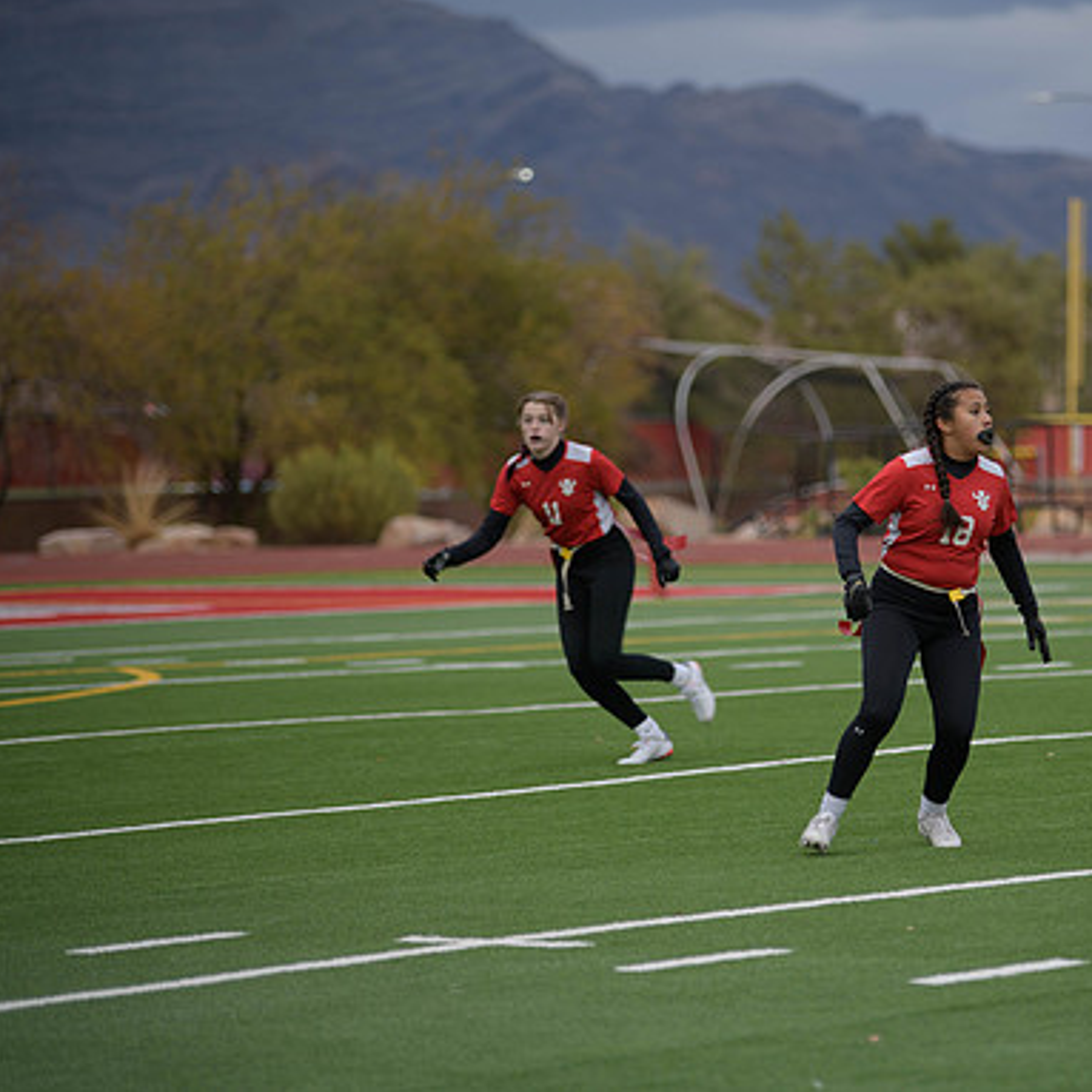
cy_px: 543
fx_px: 6888
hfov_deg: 9.1
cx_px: 815
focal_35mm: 193
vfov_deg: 9.1
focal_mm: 150
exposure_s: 1/200
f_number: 2.8
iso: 110
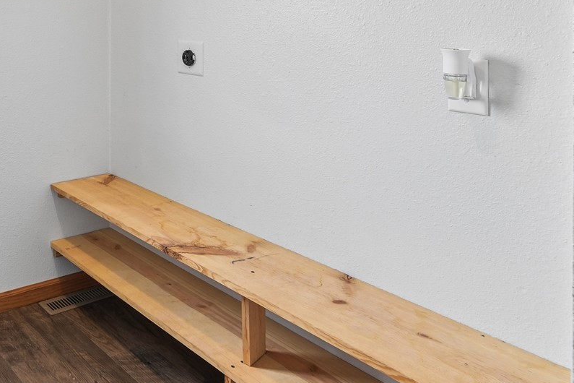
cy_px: 18
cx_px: 19
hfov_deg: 49.6
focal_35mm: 32
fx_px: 510
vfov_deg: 37.6
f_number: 9
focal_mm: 10
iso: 400
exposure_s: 1/12
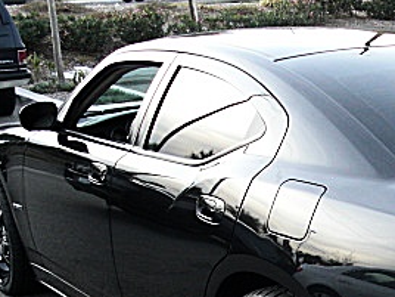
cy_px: 319
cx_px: 396
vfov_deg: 16.7
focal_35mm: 86
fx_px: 981
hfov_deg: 21.9
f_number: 2.8
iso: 200
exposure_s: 1/100
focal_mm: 6.3
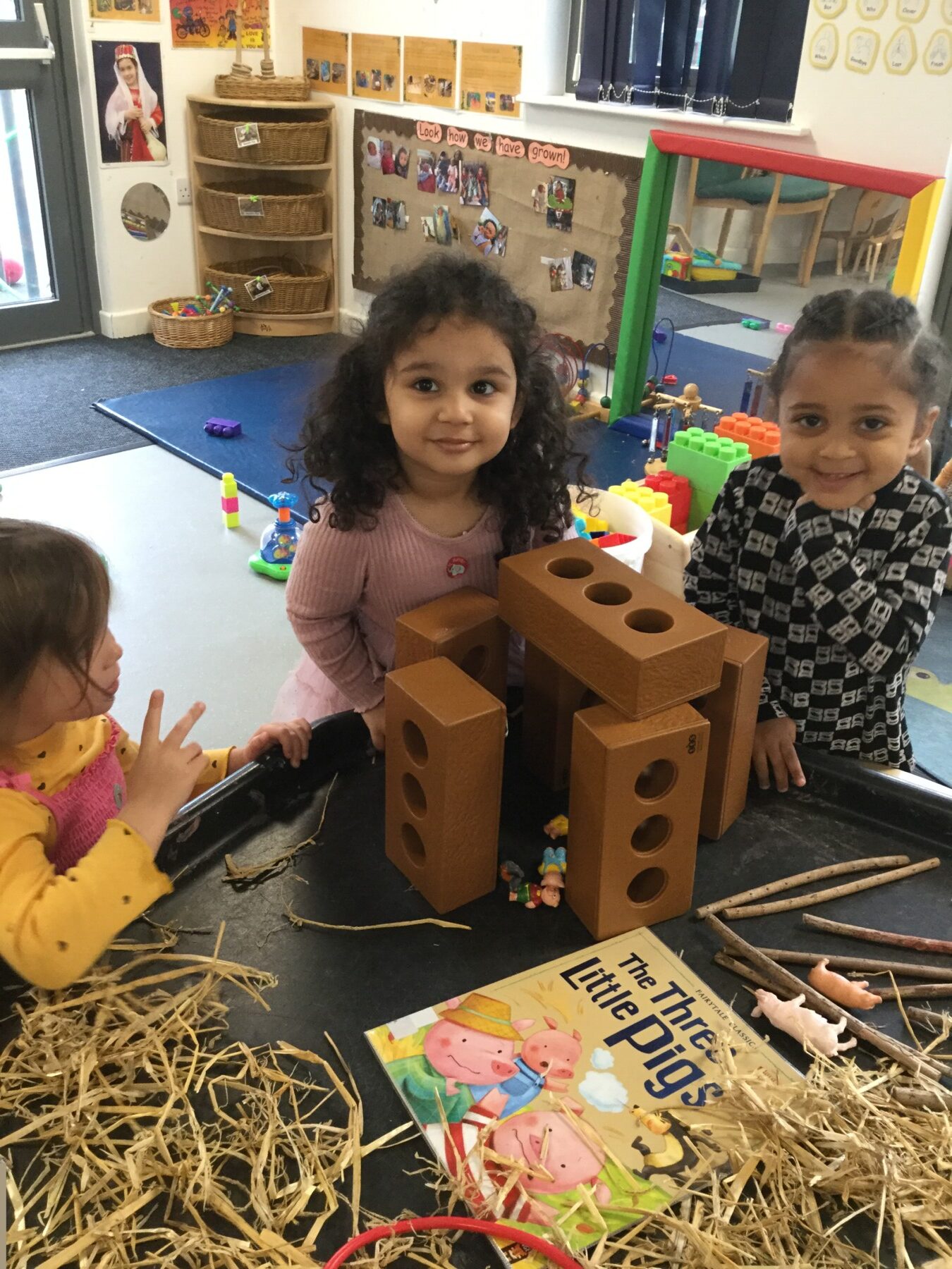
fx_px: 1137
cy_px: 634
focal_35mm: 31
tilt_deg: -29.5
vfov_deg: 58.4
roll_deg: -3.1
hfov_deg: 45.4
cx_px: 476
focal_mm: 3.3
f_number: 2.4
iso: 160
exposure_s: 1/33
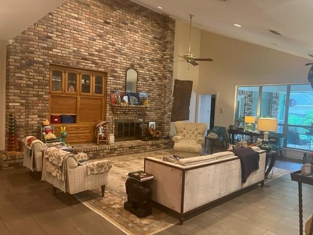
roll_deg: -2.1
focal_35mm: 26
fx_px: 235
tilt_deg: -3.4
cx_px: 156
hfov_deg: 67.3
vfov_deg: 53.1
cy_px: 118
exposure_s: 1/60
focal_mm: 5.1
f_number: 1.6
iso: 500
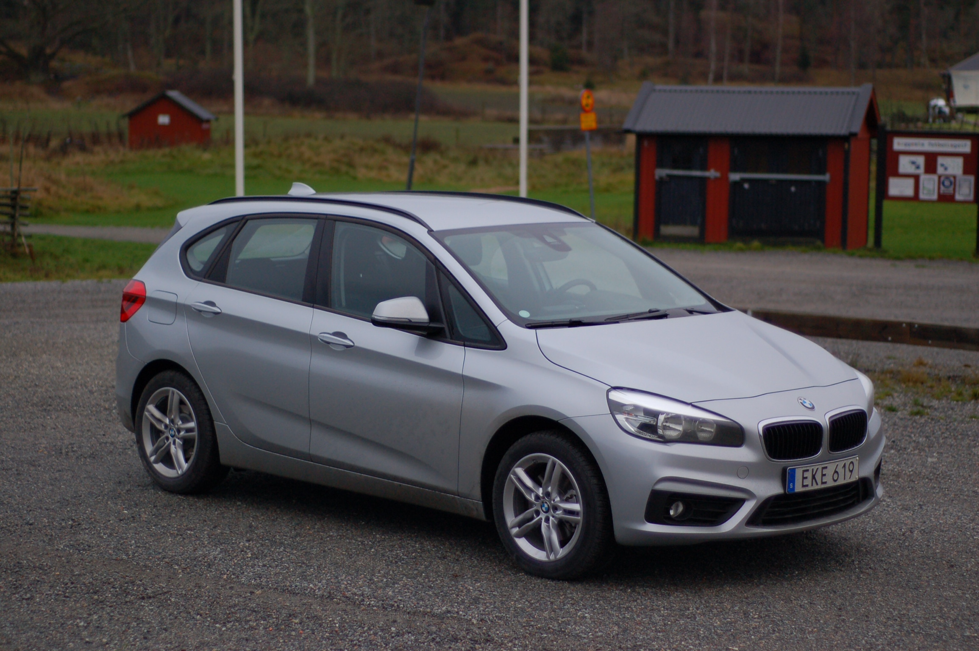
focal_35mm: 75
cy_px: 326
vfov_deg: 18.1
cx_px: 490
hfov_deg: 27.0
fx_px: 2038
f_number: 1.8
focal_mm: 50
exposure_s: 1/400
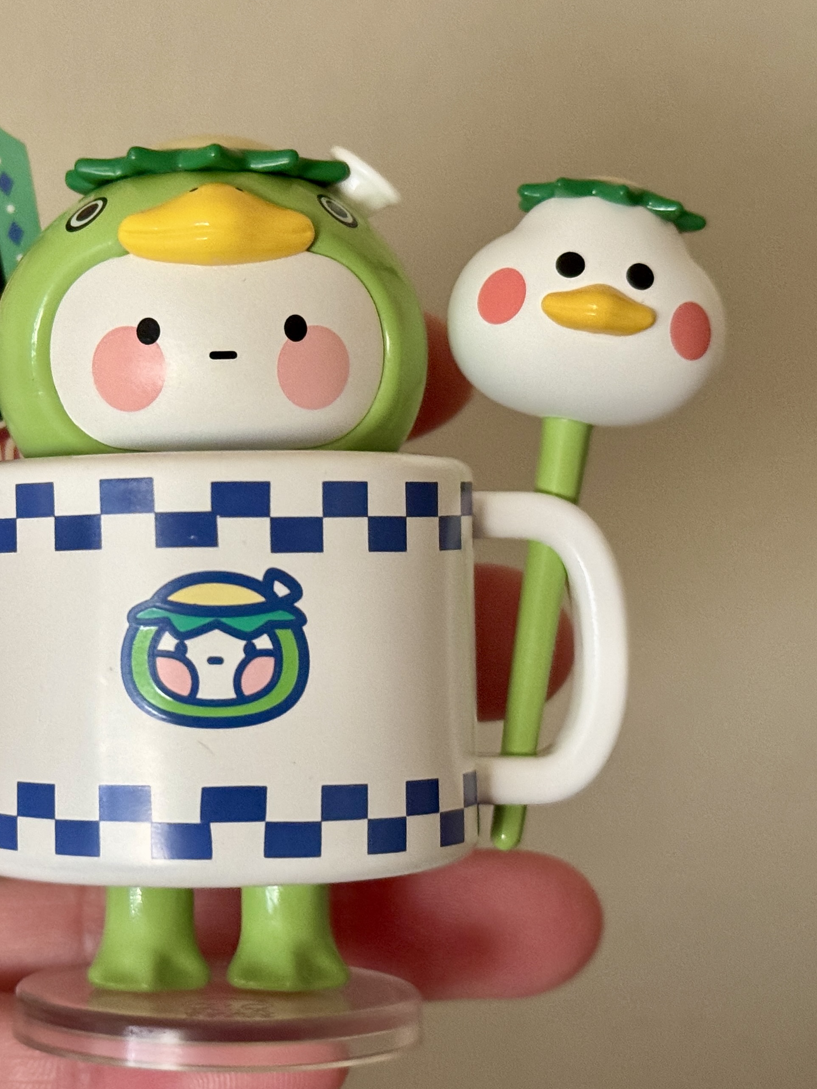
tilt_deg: -15.5
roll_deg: +0.6
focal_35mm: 65
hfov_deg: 22.3
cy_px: 540
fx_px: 2045
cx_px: 165
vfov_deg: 29.8
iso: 400
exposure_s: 1/40
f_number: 1.78
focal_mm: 6.76
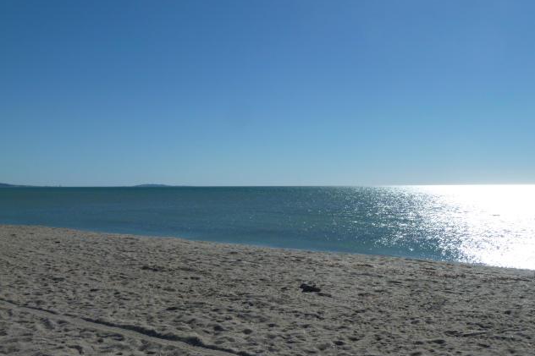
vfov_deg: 34.1
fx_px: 579
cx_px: 270
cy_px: 200
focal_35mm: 39
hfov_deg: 49.6
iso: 80
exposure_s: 1/800
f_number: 6.3
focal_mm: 6.1
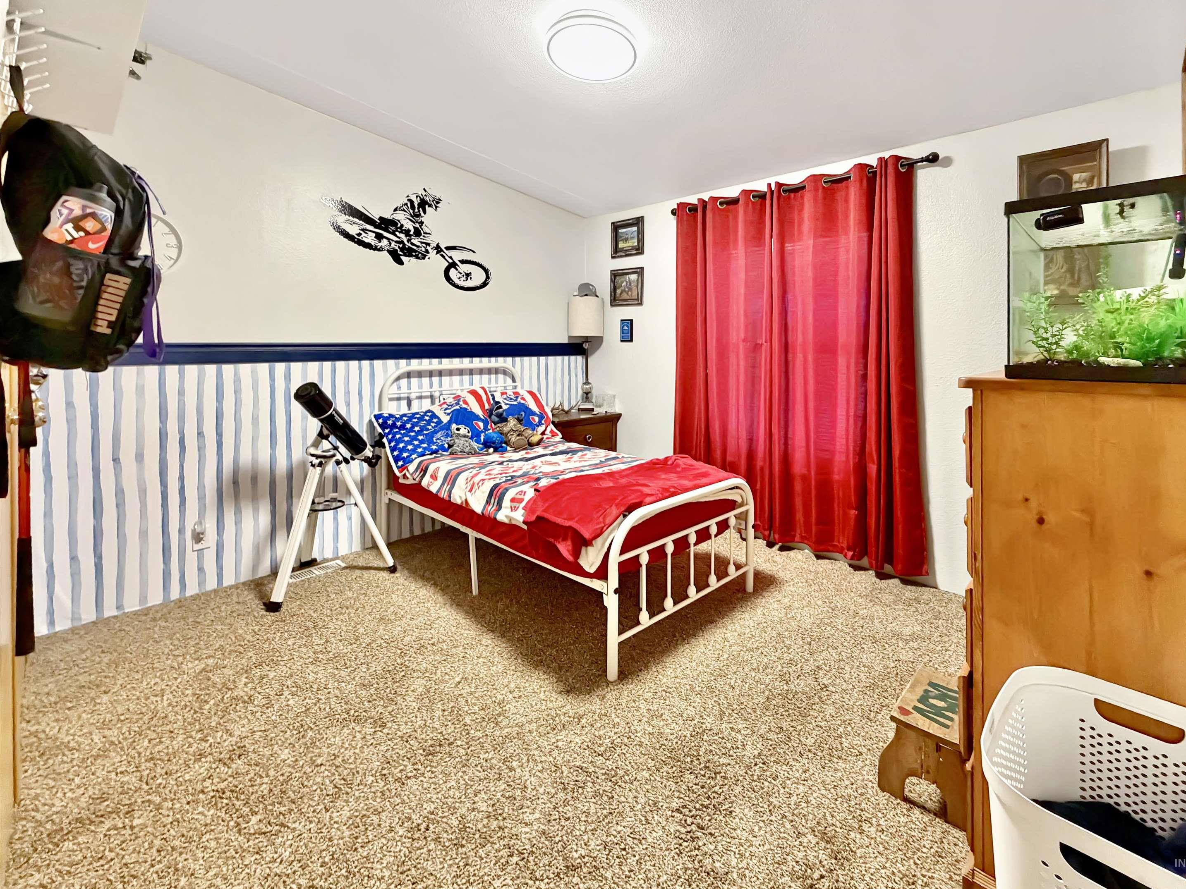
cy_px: 430
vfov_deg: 81.7
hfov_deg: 98.0
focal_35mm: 15
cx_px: 635
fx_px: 514
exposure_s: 1/60
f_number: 2.2
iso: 640
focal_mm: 2.22
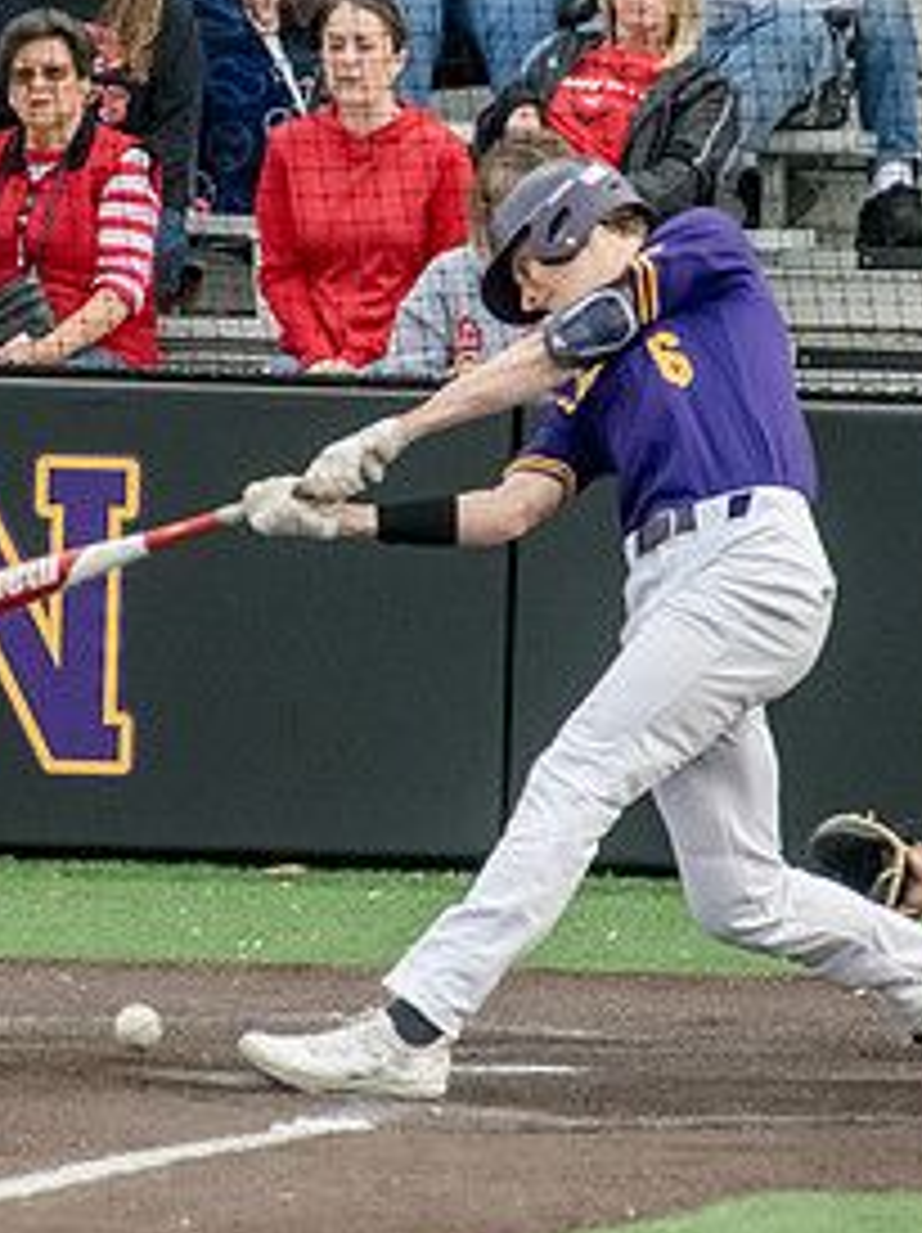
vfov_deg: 2.4
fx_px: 29344
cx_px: 351
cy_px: 421
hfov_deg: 1.8
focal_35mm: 825
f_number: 6.3
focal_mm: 270
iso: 4000
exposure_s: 1/2500
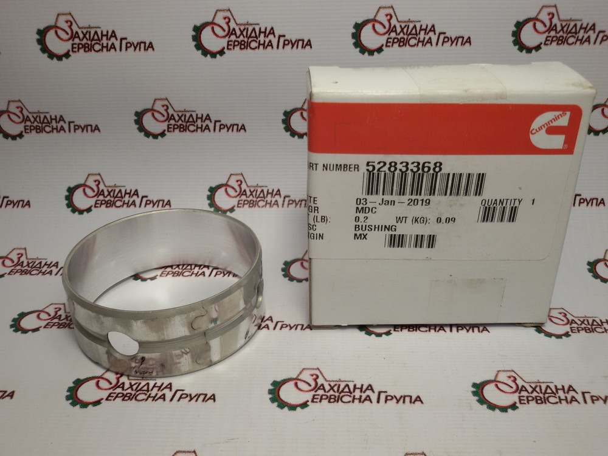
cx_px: 304
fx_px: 544
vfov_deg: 45.4
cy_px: 228
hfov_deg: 58.4
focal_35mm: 31
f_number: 2.4
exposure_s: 1/114
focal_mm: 2.93
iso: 40
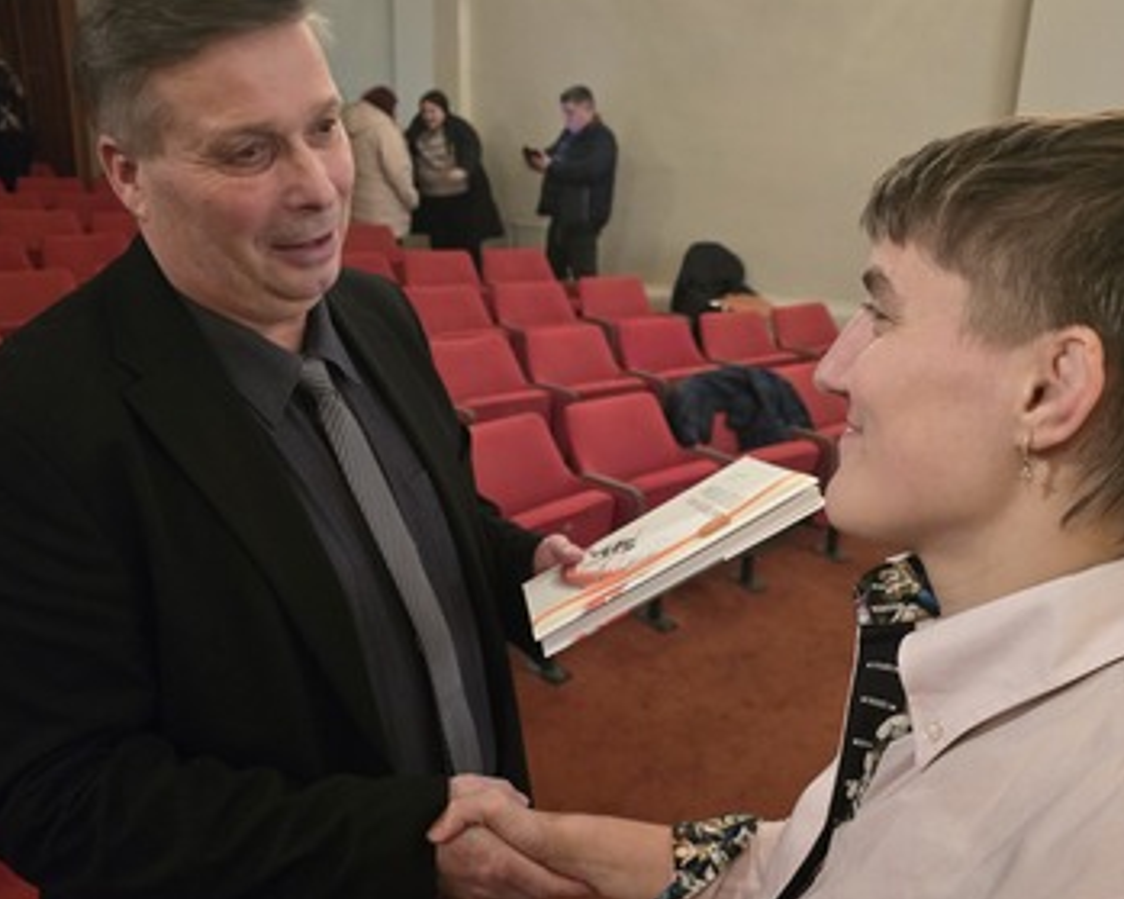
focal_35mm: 29
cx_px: 589
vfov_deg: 49.9
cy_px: 490
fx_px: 964
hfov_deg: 60.4
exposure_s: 1/100
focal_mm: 6.3
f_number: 1.7
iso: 2500
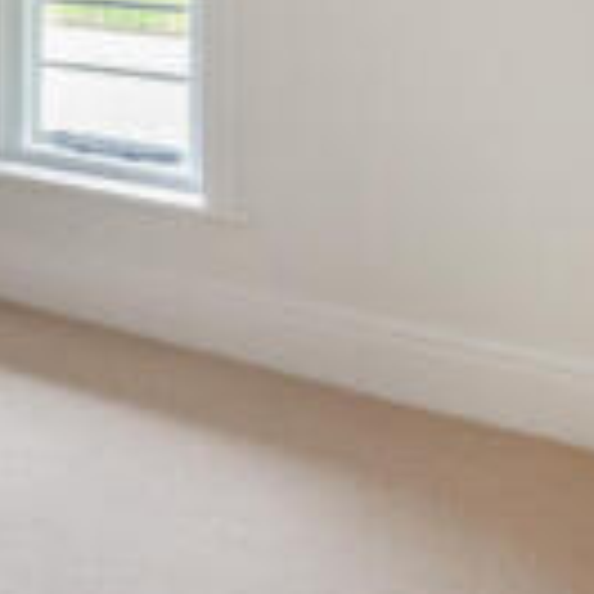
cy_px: -101
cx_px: -266
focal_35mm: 49
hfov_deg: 26.5
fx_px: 951
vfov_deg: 30.1
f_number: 8
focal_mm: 16
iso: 100
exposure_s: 1/10
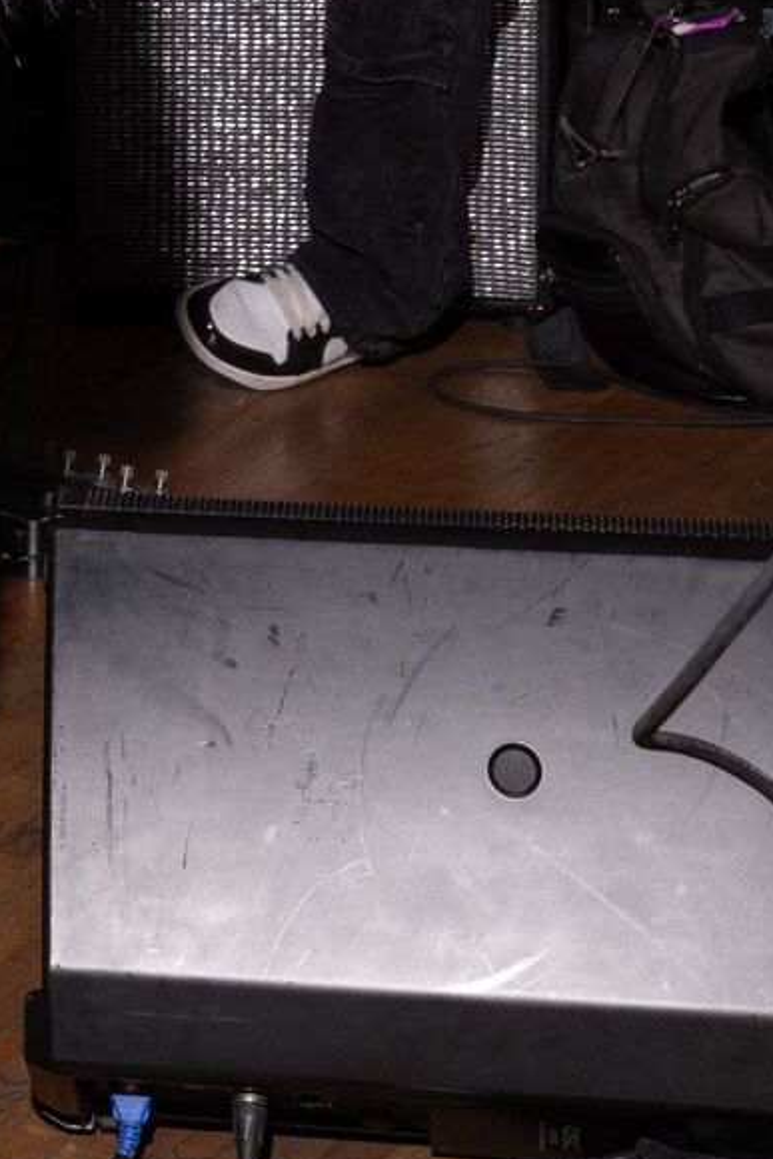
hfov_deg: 9.1
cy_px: -953
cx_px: -308
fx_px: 4763
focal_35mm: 148
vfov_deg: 12.6
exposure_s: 1/160
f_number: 8
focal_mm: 29.8
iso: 400
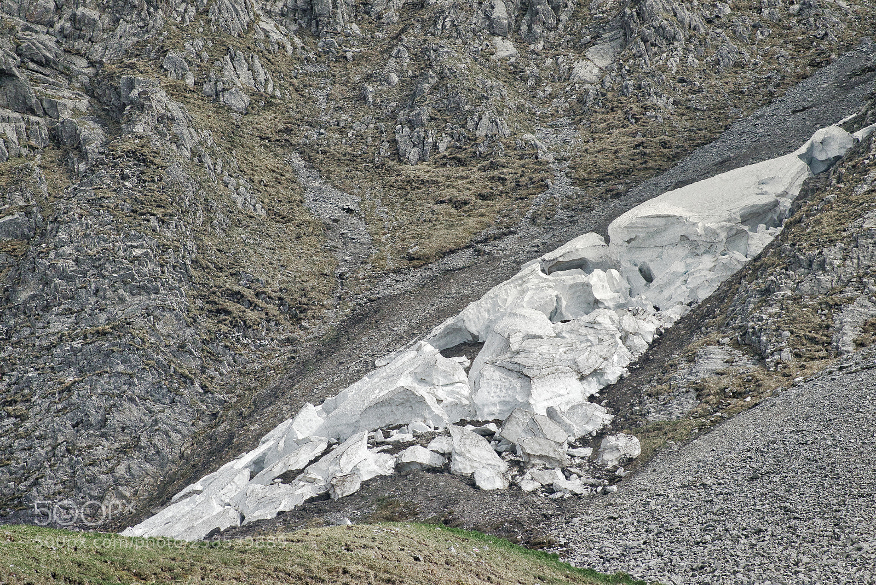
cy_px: 292
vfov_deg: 5.2
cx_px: 438
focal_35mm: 266
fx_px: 6477
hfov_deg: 7.7
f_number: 5.6
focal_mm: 97.5
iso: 800
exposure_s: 1/3200
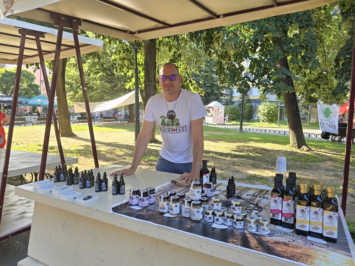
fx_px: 236
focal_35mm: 23
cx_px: 178
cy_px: 133
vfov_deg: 58.9
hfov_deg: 73.9
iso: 32
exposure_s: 1/180
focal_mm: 6.3
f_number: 1.7
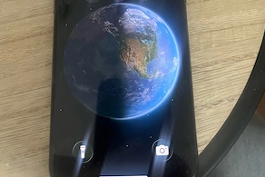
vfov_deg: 34.5
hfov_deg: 51.9
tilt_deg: -75.6
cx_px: 131
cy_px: 28
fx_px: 272
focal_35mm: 37
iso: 640
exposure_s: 1/40
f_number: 1.6
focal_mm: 5.1
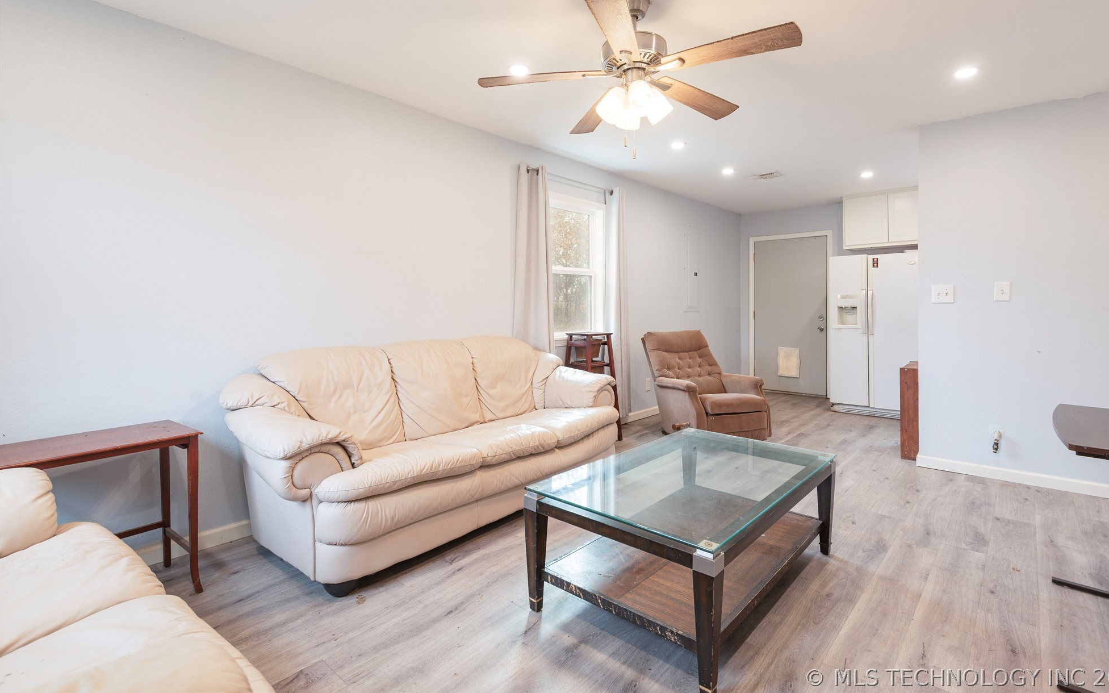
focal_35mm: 17
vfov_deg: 67.8
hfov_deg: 94.3
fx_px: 514
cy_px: 309
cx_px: 576
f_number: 7.1
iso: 100
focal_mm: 16
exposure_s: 1/3
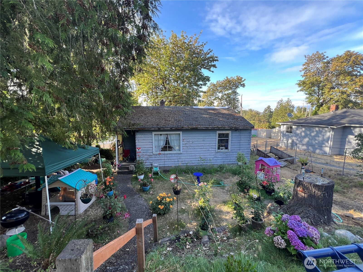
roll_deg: -0.6
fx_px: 136
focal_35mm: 13
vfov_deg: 89.9
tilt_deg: -10.6
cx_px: 182
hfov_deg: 106.2
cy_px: 136
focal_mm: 1.57
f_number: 1.8
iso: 32
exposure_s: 1/104
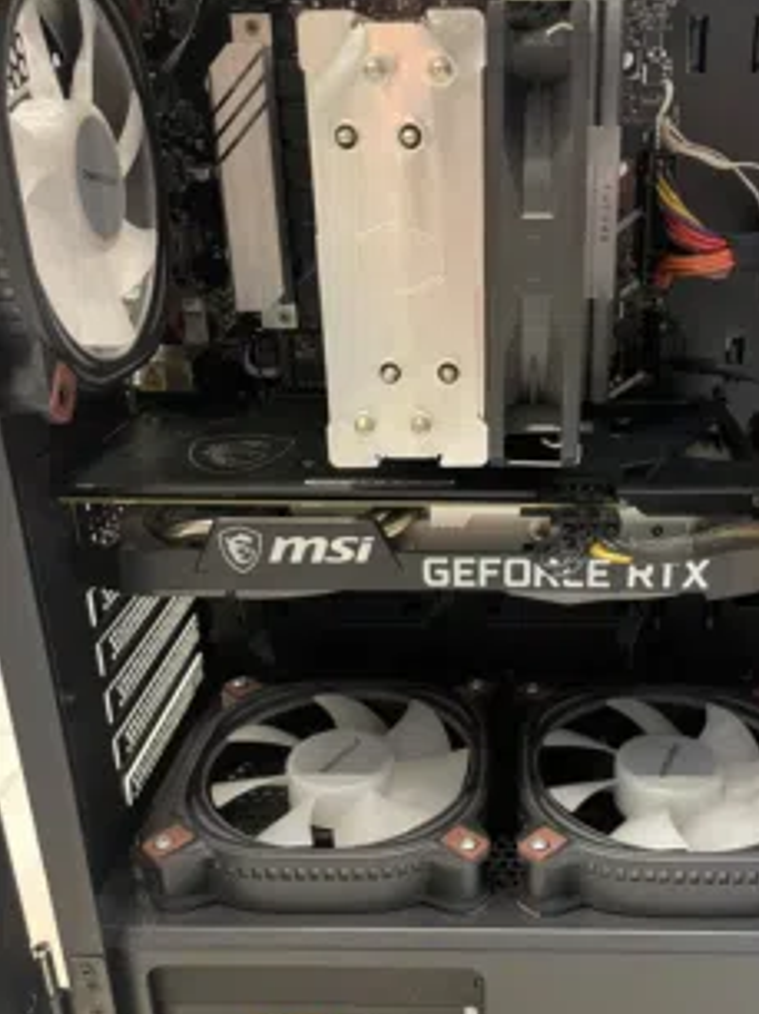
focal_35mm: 34
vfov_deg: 53.9
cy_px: 550
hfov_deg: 41.3
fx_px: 995
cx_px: 494
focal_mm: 4.2
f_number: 1.6
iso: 640
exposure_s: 1/33
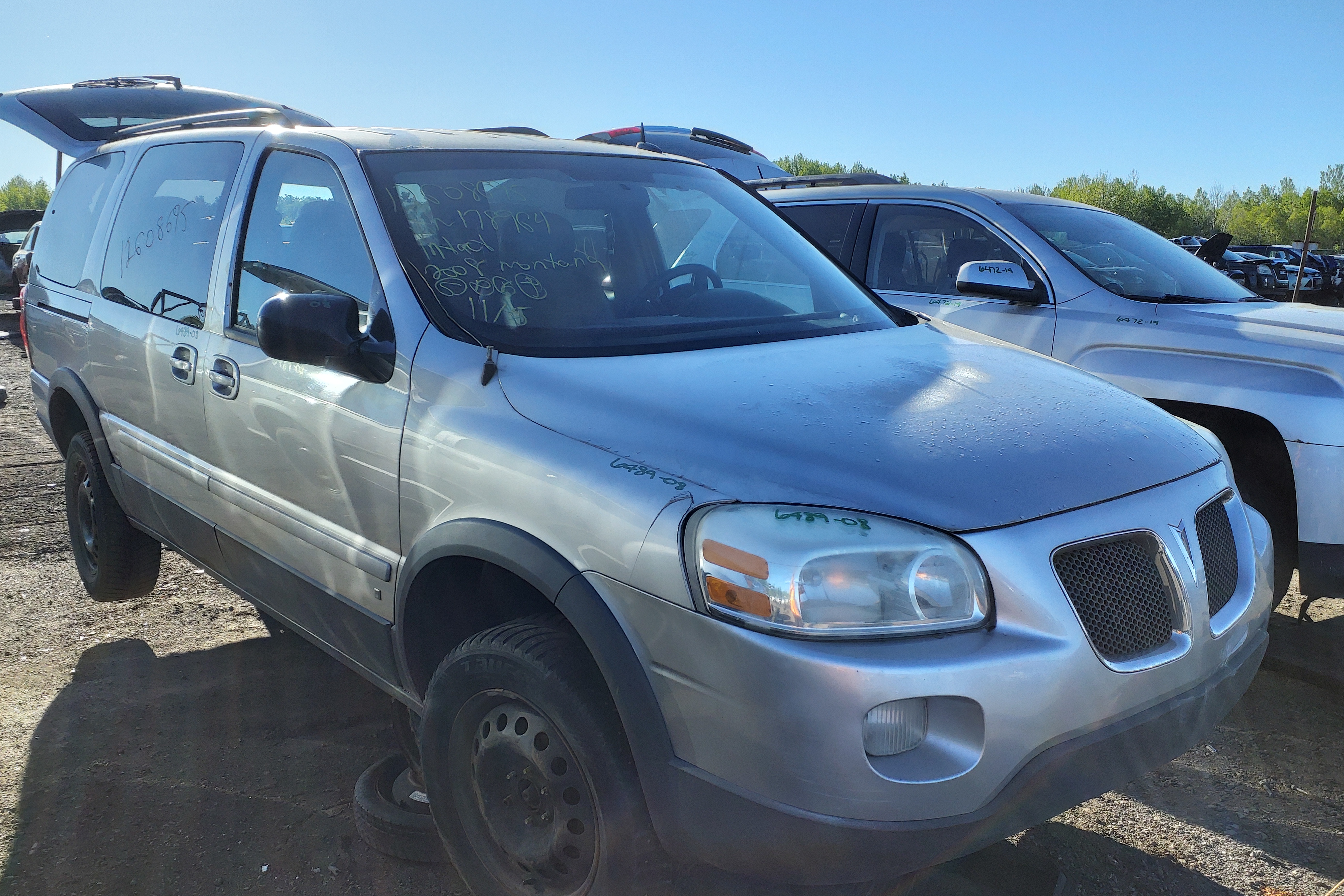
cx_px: 675
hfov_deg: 65.5
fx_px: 1045
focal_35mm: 28
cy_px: 498
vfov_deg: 46.3
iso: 40
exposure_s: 1/427
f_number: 1.9
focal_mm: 3.58
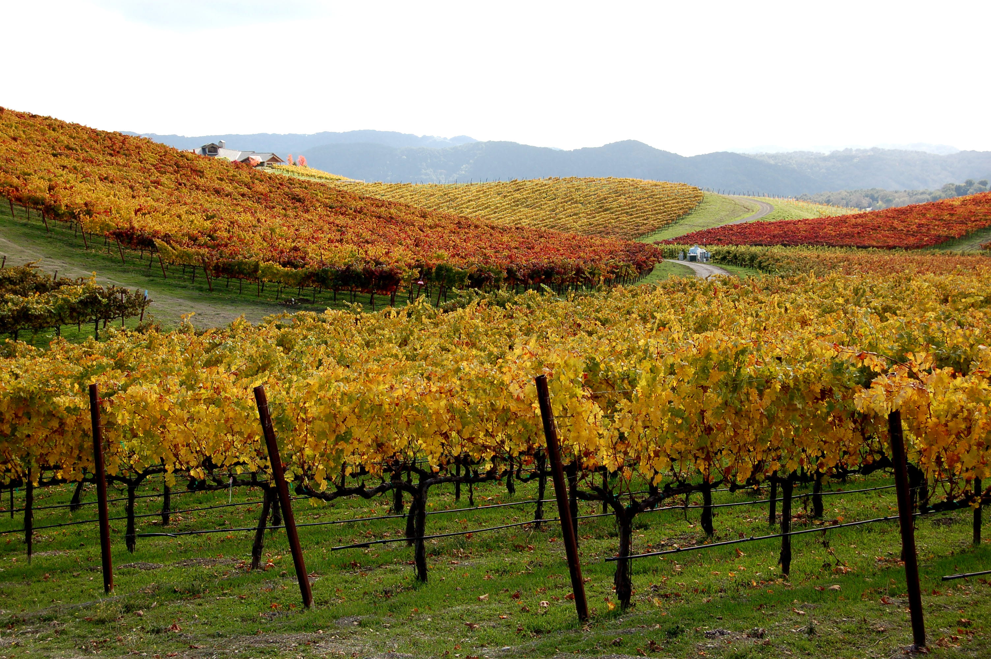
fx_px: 1568
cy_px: 330
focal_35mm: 57
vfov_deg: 23.7
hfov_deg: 35.1
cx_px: 496
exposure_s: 1/200
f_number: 7.1
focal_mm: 38
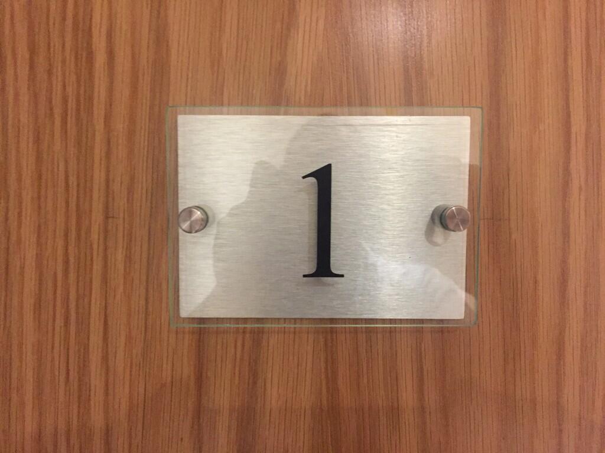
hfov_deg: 61.7
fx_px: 507
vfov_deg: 48.2
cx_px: 302
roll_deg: -0.4
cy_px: 226
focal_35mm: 29
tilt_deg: -4.2
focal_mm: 4.15
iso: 250
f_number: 2.2
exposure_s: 1/25
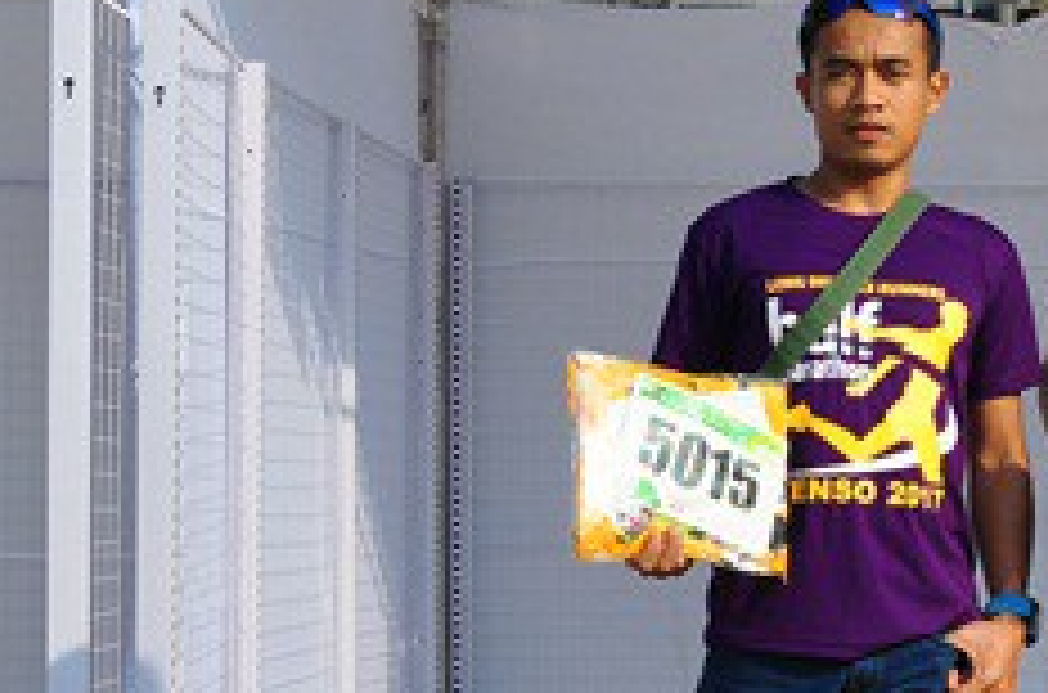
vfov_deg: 13.9
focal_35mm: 98
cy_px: 342
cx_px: 1232
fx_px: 2832
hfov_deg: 19.8
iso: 200
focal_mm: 21
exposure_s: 1/320
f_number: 10
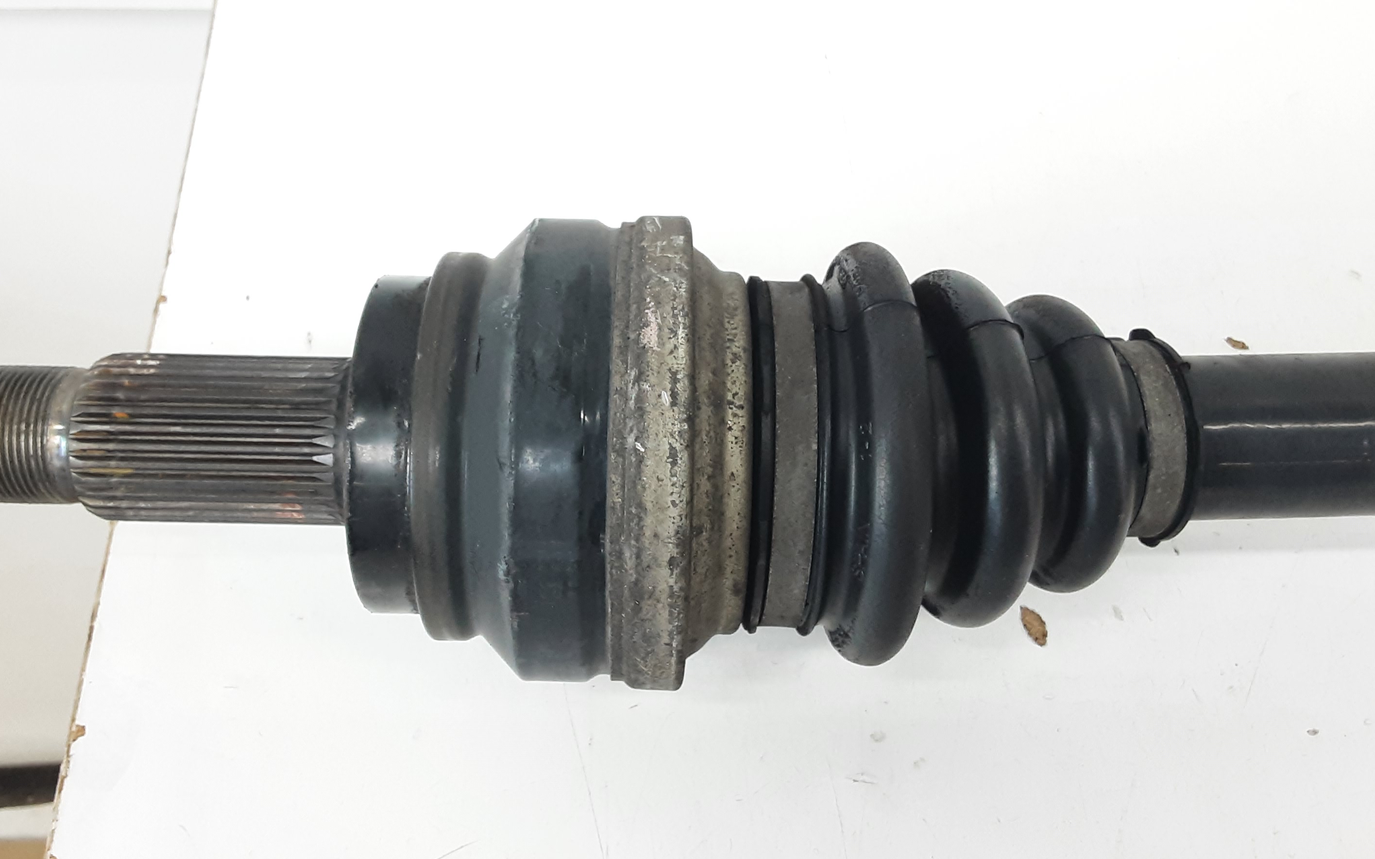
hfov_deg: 58.0
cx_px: 610
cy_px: 368
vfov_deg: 38.2
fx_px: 1237
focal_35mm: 33
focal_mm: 2.91
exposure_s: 1/50
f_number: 1.9
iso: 100
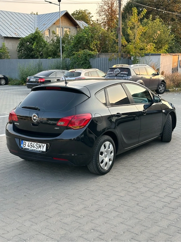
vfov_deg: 39.7
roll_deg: +0.6
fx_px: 335
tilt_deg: -10.2
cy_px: 121
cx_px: 90
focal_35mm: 48
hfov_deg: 30.3
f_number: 1.78
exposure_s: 1/289
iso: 64
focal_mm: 6.86
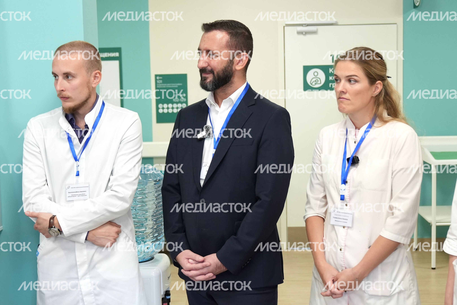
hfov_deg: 36.9
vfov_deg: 25.1
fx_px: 685
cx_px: 228
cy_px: 152
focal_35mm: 54
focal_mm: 36
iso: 2000
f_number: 3.5
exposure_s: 1/200
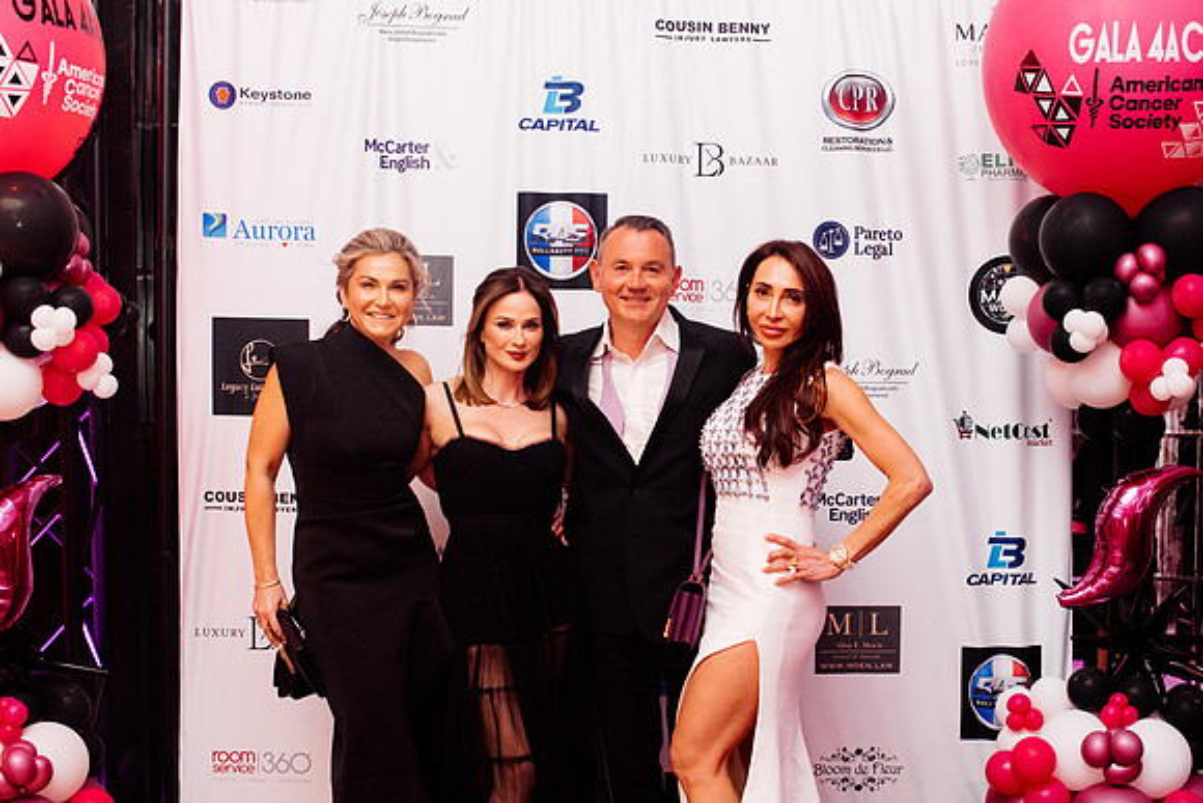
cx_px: 696
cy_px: 461
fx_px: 1571
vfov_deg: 28.6
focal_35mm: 47
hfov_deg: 41.8
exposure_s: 1/200
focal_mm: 35
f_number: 3.5
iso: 2000
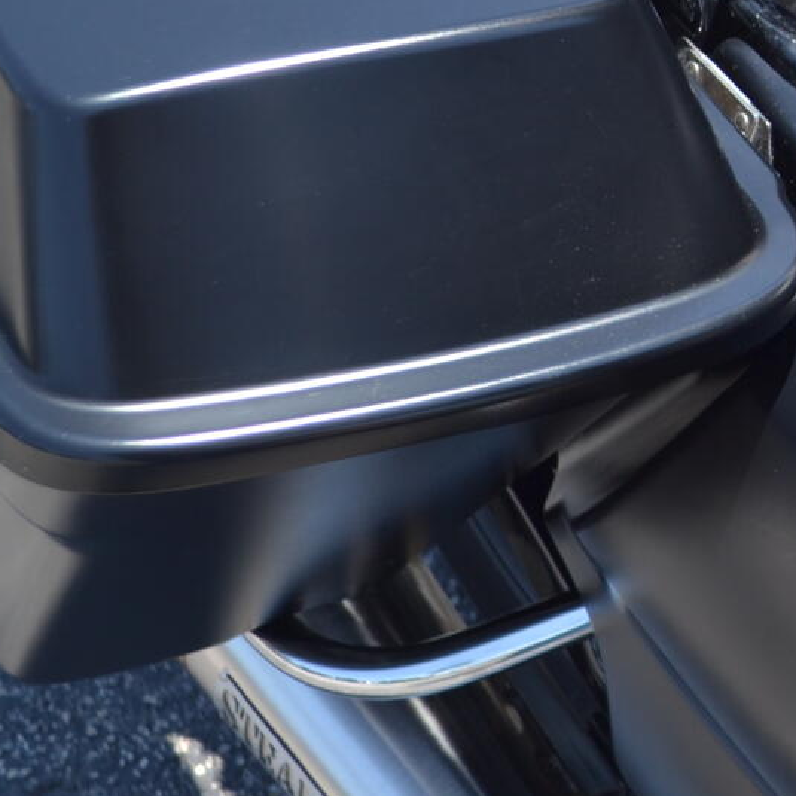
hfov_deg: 13.1
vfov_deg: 13.8
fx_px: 3226
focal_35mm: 124
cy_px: -13
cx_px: 1274
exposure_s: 1/250
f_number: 4.2
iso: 100
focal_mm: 26
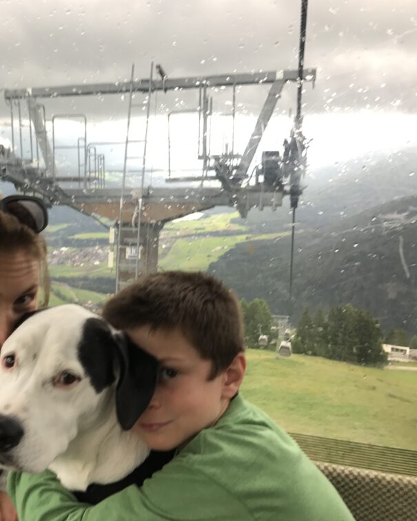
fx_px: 571
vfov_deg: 49.1
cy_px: 263
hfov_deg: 38.5
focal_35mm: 37
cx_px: 77
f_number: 1.8
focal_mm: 3.99
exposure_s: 1/50
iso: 25
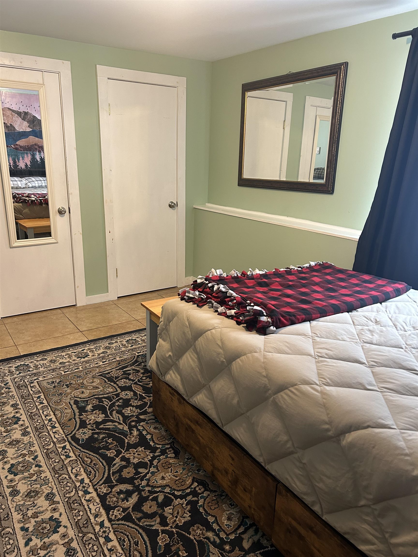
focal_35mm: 26
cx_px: 209
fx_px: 419
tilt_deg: -16.7
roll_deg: -1.4
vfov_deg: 67.3
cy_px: 278
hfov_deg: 53.1
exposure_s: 1/60
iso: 200
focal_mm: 5.7
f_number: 1.5
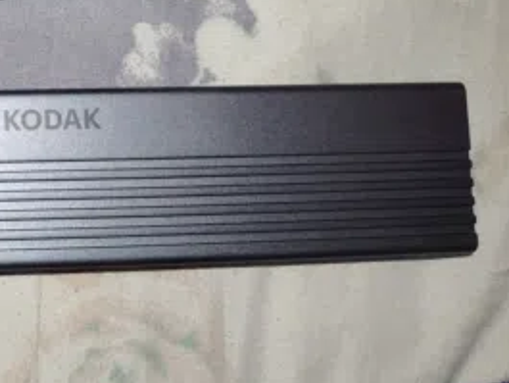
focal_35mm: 58
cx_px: -100
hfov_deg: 28.8
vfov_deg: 25.0
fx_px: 853
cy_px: 100
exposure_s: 1/33.3
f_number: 1.75
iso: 406
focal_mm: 5.25
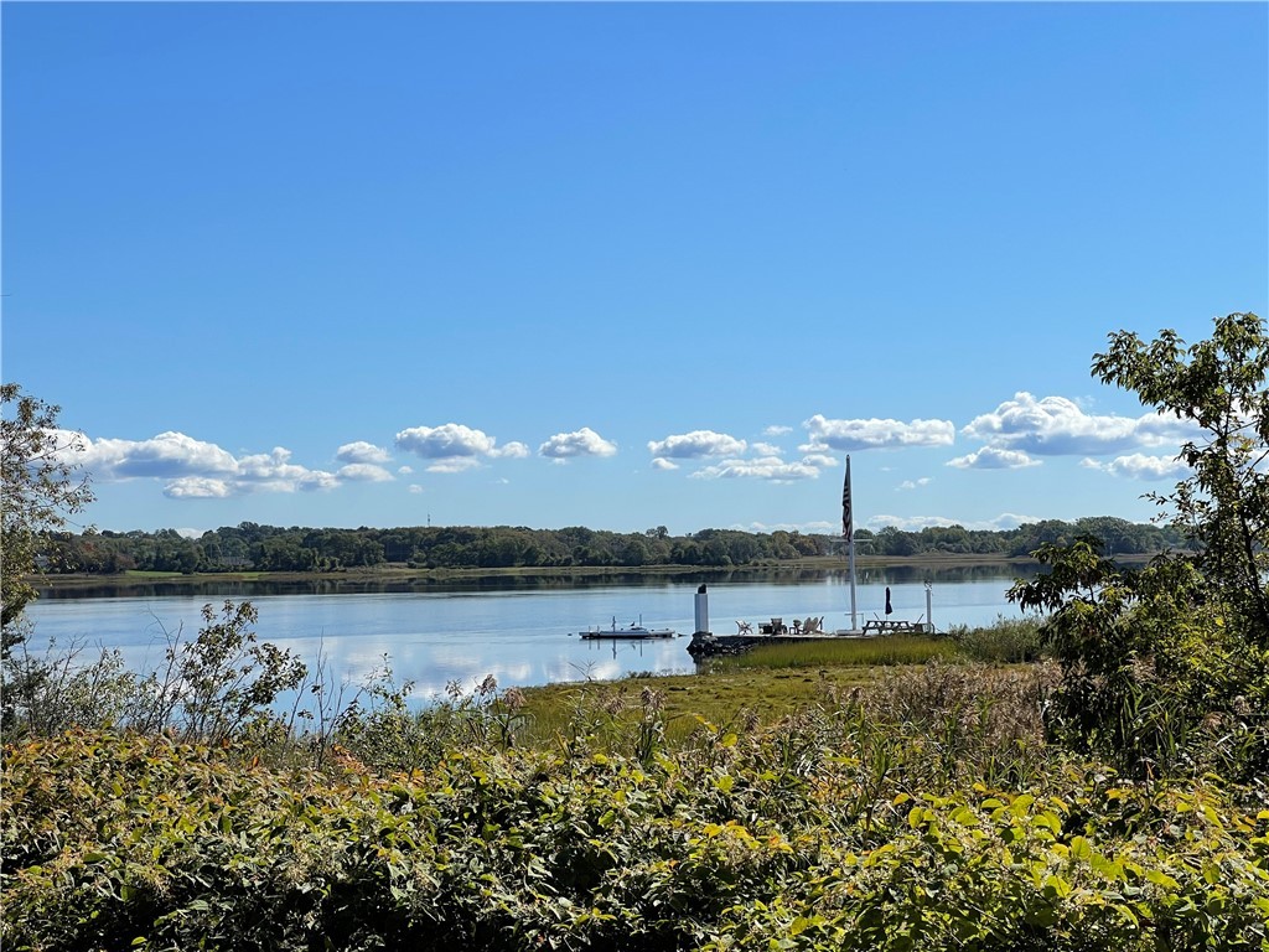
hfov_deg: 30.3
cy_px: 476
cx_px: 634
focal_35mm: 64
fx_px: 2346
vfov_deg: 22.9
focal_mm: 7.5
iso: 20
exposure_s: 1/2874
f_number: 2.2
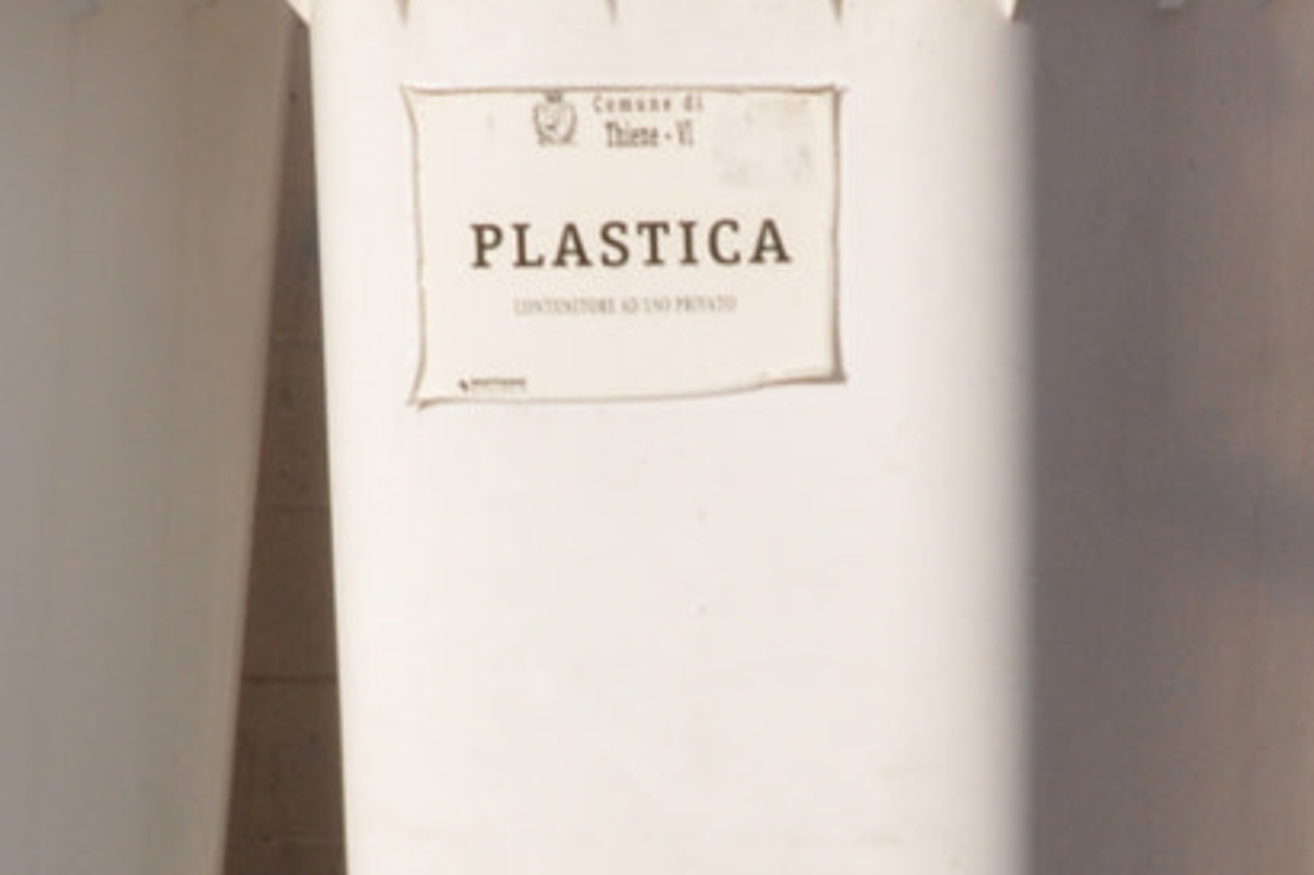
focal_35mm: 1010
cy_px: -817
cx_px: 2301
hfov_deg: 2.0
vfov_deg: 1.4
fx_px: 36866
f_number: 22
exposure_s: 1/125
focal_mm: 135
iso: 250
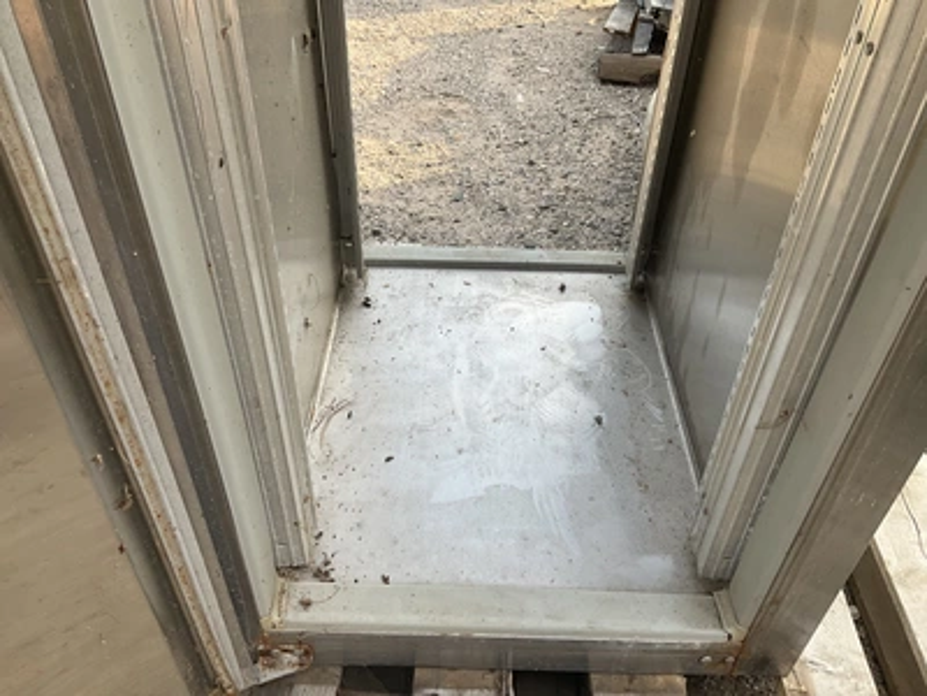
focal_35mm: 29
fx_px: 777
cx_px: 464
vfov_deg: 48.2
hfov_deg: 61.7
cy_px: 348
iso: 25
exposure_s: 1/274
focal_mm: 3
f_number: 1.8
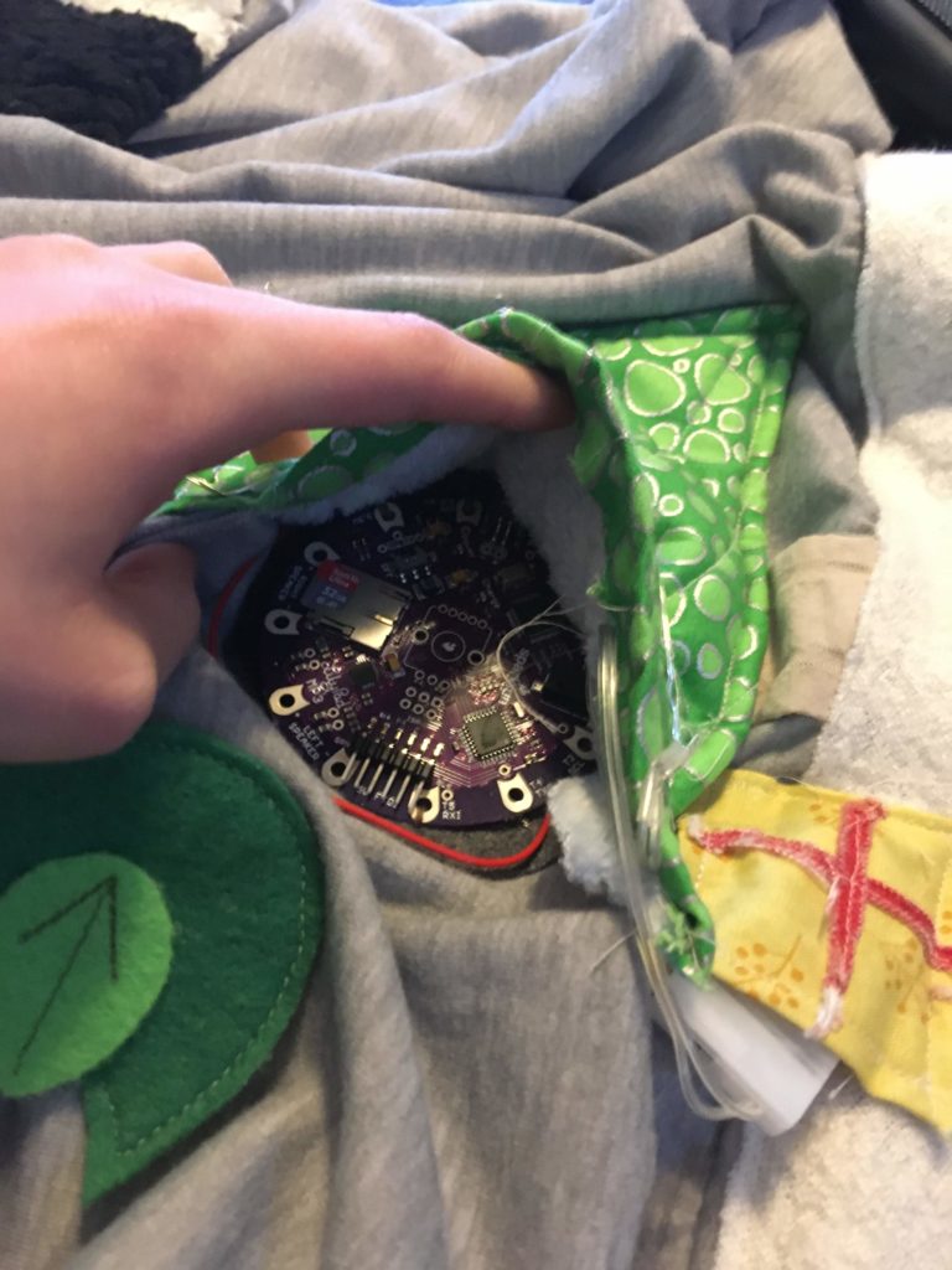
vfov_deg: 61.7
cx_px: 476
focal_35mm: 29
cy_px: 635
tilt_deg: -56.1
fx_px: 1063
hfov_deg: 48.2
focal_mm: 4.15
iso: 500
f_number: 2.2
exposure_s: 1/15
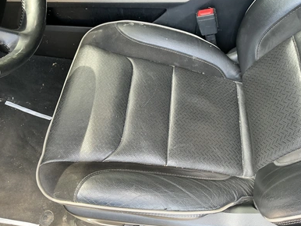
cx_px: 148
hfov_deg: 61.6
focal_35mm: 29
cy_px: 111
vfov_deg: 48.3
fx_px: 252
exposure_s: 1/60
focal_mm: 3
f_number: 1.8
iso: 80
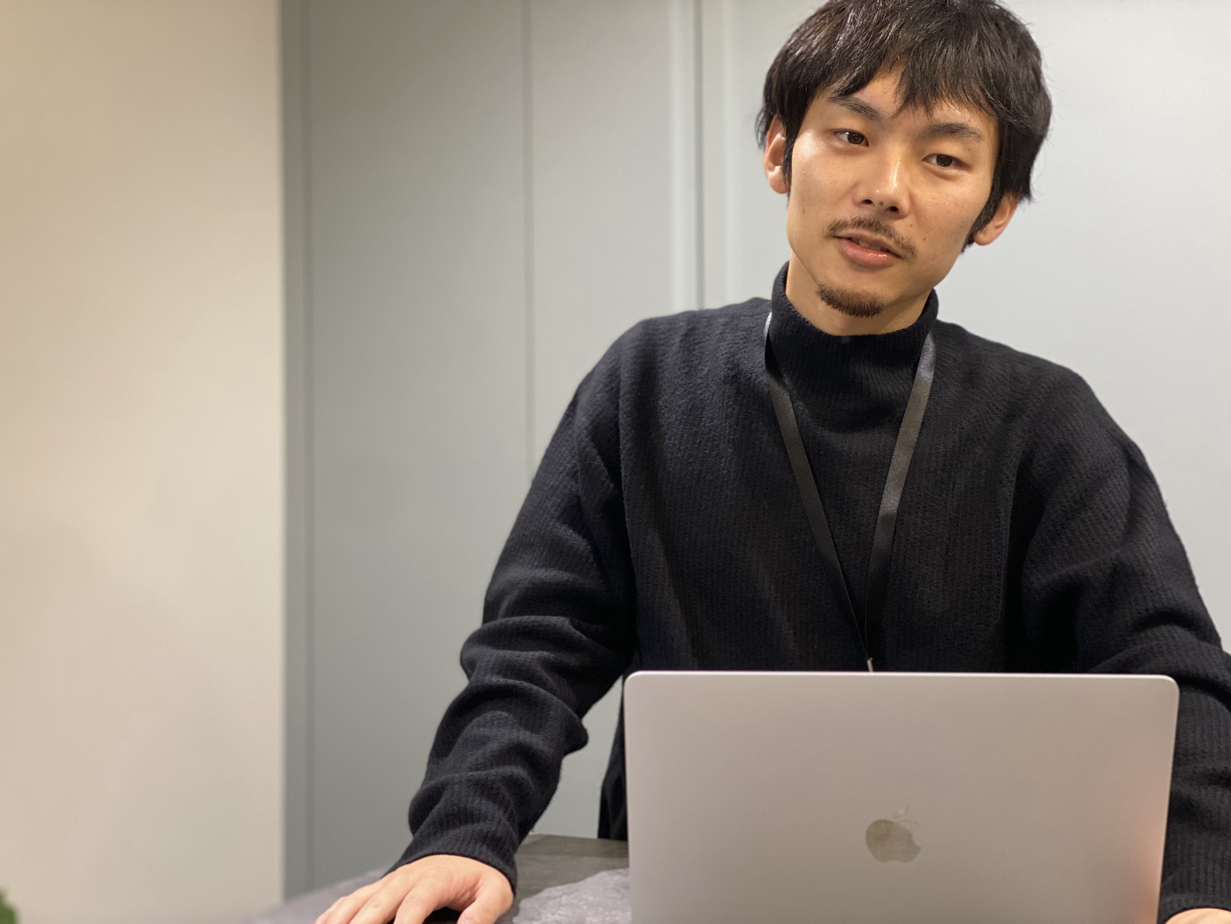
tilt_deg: +0.7
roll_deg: +0.3
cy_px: 462
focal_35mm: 52
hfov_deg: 36.8
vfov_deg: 28.0
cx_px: 616
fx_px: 1849
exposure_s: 1/100
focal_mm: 6
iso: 200
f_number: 2
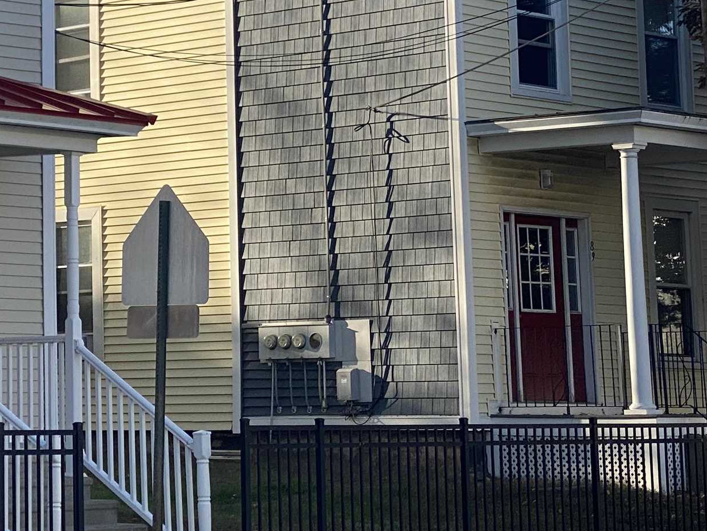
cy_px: -5
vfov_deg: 11.3
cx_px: 35
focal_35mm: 130
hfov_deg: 15.0
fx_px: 2655
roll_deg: +0.0
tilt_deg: +9.2
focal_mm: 6
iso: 20
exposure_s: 1/999
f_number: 2
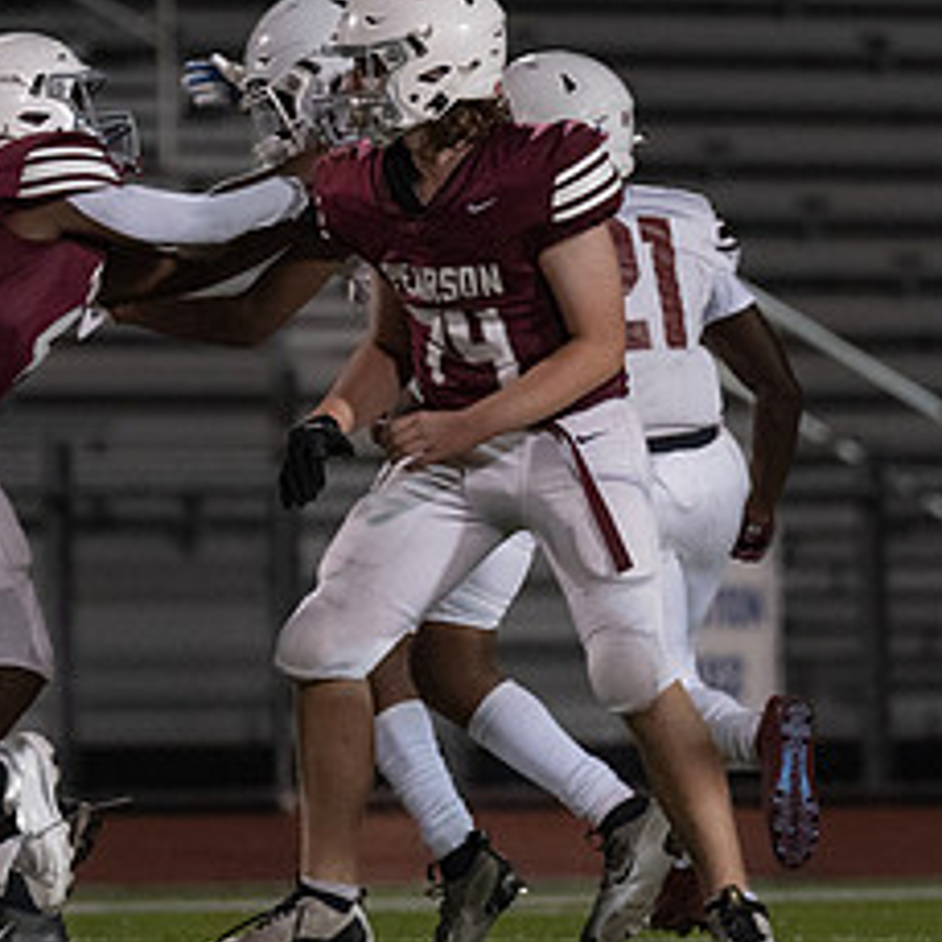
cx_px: 435
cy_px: 379
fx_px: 23799
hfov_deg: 2.3
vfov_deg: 2.3
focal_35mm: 773
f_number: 2.8
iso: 1600
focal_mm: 200
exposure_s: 1/1000
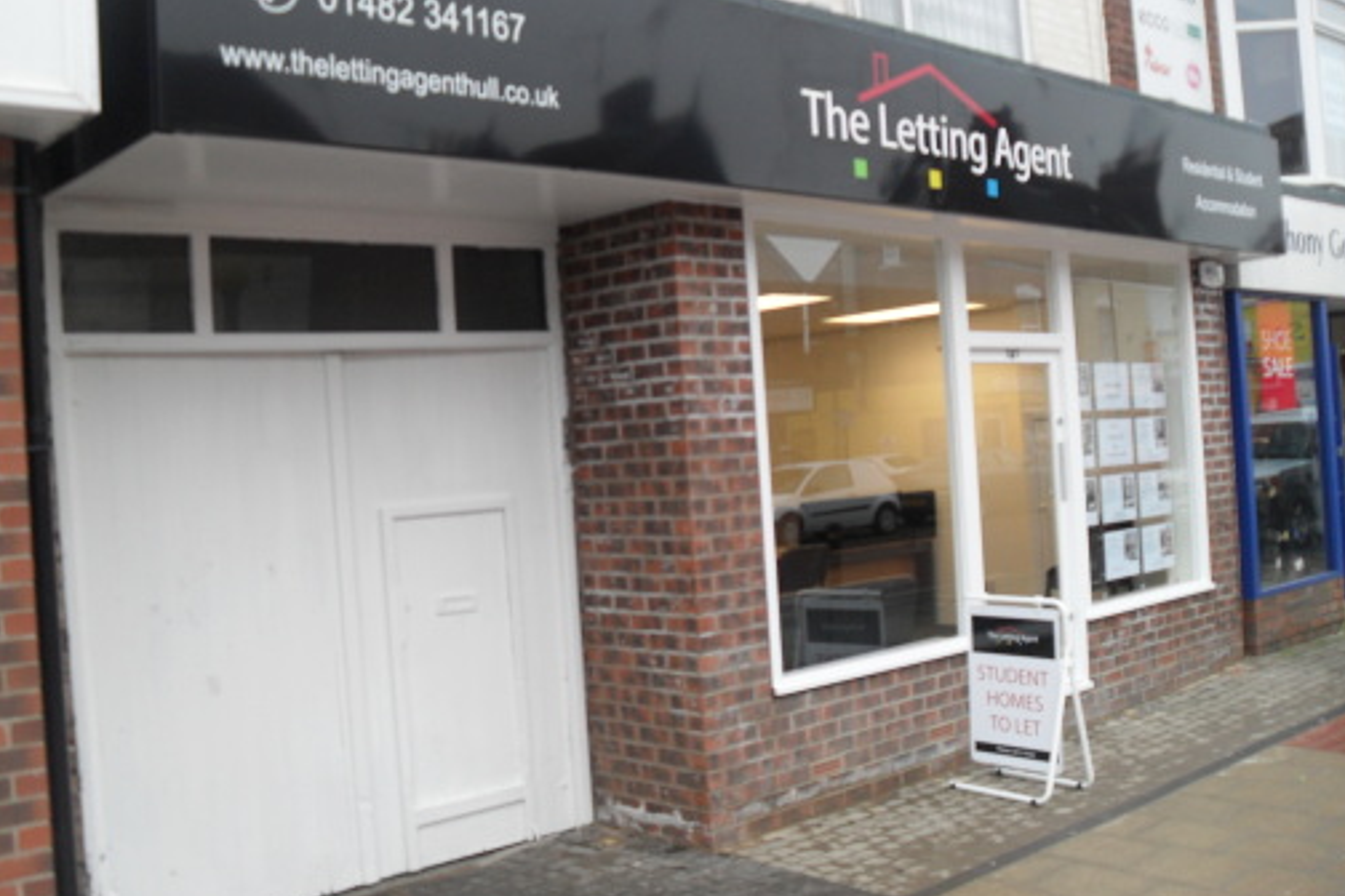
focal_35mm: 37
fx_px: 1382
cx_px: 675
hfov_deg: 51.9
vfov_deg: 35.9
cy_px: 400
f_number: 2.8
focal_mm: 6.2
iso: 100
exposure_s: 1/125
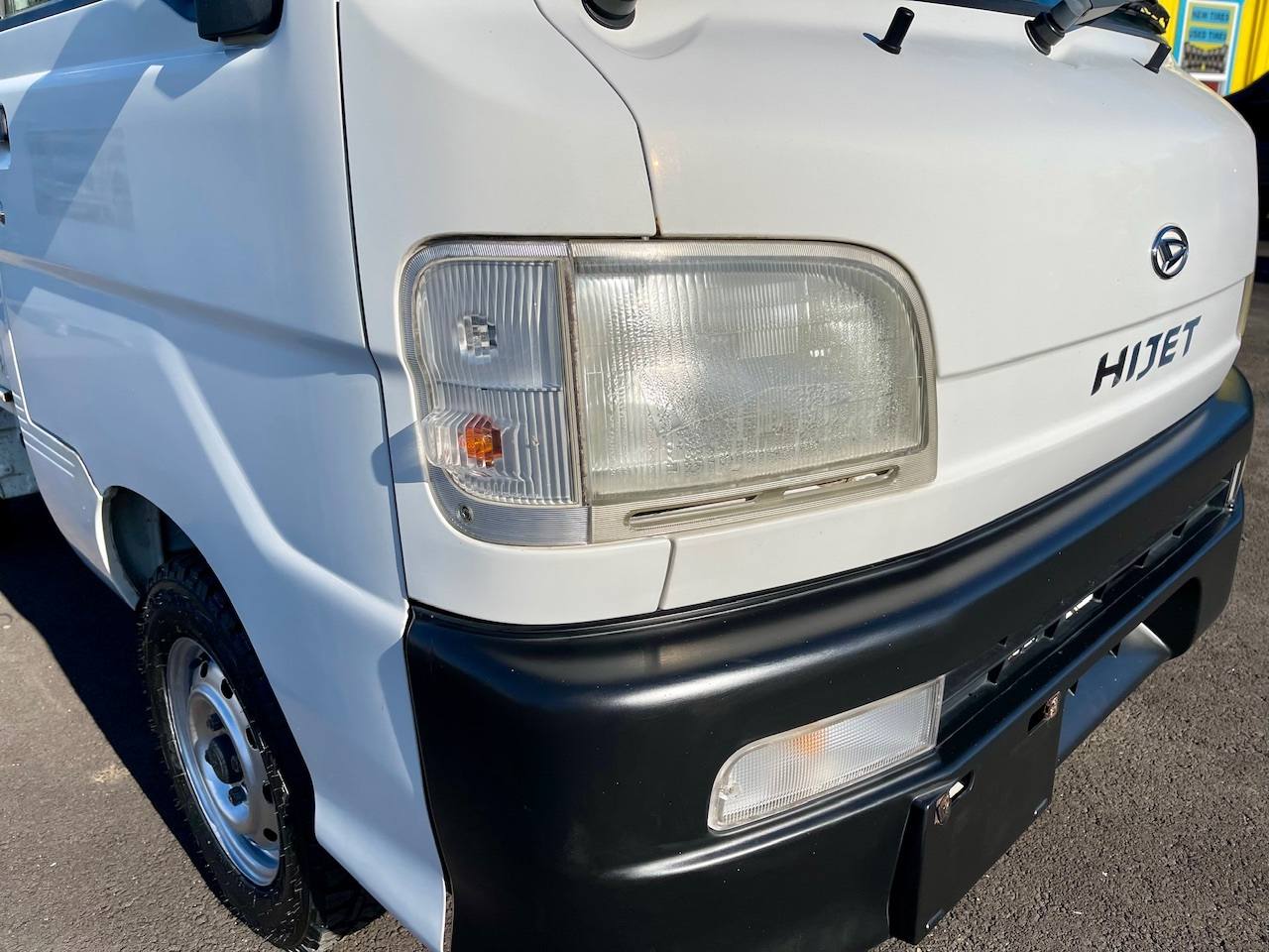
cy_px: 476
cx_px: 634
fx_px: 916
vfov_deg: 54.9
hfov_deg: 69.4
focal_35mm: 25
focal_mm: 5.1
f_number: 1.6
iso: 32
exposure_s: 1/6993
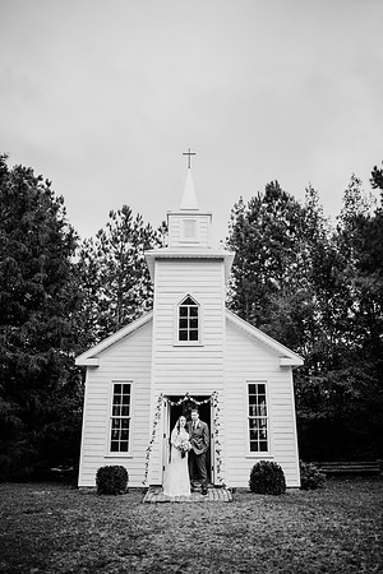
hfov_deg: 53.1
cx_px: 192
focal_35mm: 24
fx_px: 383
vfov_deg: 73.7
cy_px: 287
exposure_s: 1/1250
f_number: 2
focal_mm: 24
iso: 125
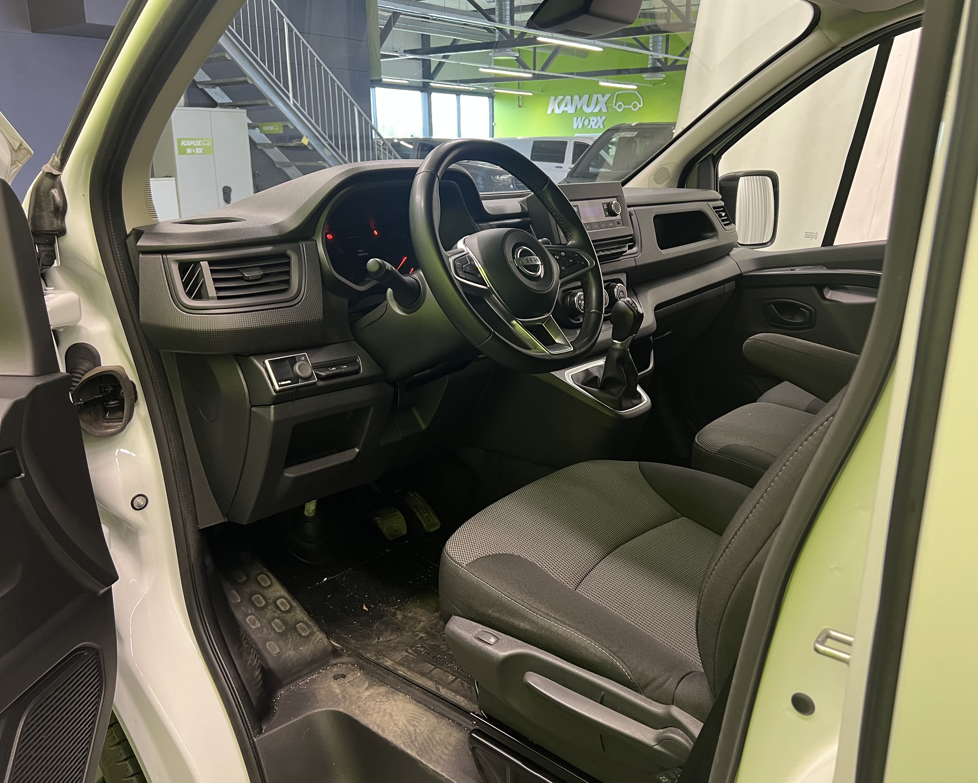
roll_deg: -0.2
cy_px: 386
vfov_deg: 51.5
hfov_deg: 62.2
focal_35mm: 28
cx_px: 506
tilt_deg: -17.0
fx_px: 811
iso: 160
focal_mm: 5.7
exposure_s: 1/50
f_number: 1.5
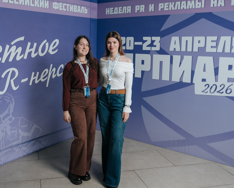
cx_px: 95
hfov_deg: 45.6
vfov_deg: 37.2
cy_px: 77
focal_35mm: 40
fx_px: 277
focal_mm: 28
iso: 800
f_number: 2.8
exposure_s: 1/160
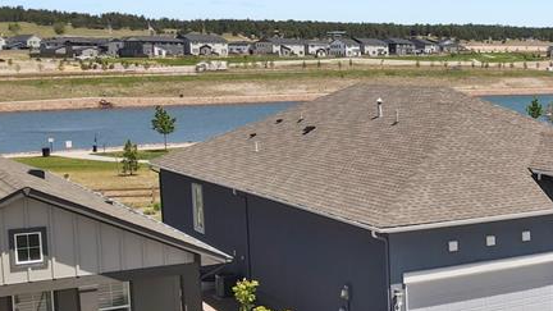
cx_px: 614
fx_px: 909
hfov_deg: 30.2
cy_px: 182
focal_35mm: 62
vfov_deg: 19.4
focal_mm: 4.5
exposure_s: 1/500
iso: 100
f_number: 2.8
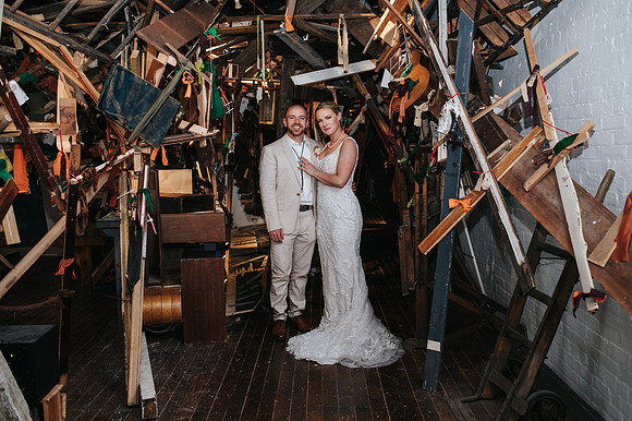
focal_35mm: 36
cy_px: 211
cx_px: 319
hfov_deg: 53.5
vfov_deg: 37.1
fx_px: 628
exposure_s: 1/200
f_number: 2.8
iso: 1000
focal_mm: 35
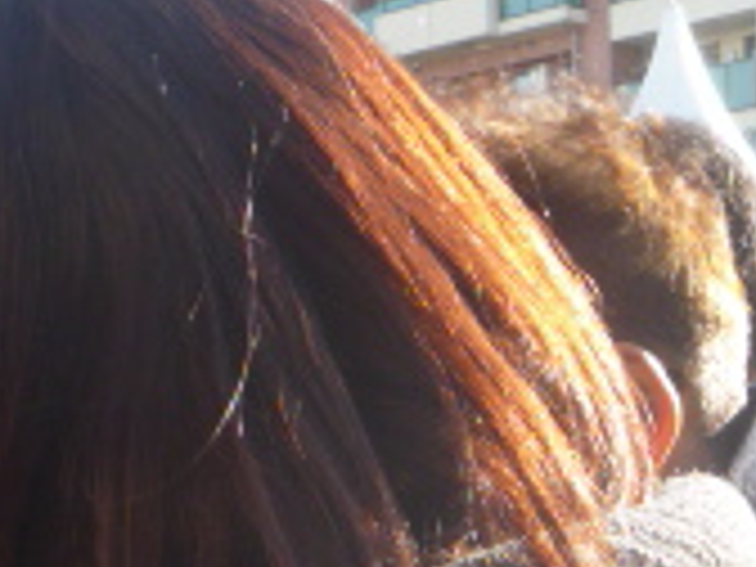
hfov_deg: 17.1
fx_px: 2490
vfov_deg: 12.7
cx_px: 662
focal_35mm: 114
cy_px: 675
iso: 100
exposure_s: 1/160
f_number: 4
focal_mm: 5.2
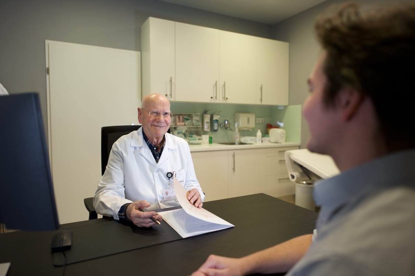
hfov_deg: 73.8
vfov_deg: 53.1
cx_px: 208
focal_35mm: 24
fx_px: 277
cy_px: 138
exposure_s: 1/60
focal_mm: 24
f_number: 2
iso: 160
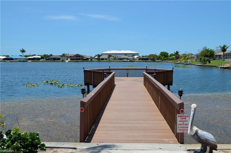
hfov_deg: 53.3
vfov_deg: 36.7
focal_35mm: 36
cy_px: 76
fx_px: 230
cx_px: 116
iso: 100
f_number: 9
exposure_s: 1/320
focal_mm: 24
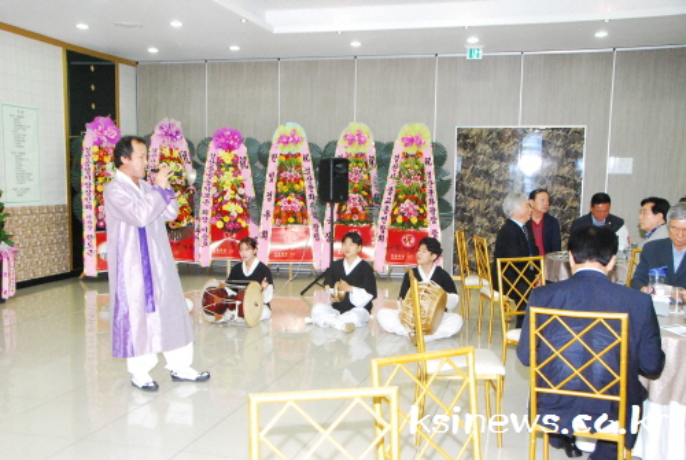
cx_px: 343
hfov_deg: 49.5
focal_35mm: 39
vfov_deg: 34.3
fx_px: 744
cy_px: 230
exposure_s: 1/80
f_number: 6.3
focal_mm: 26
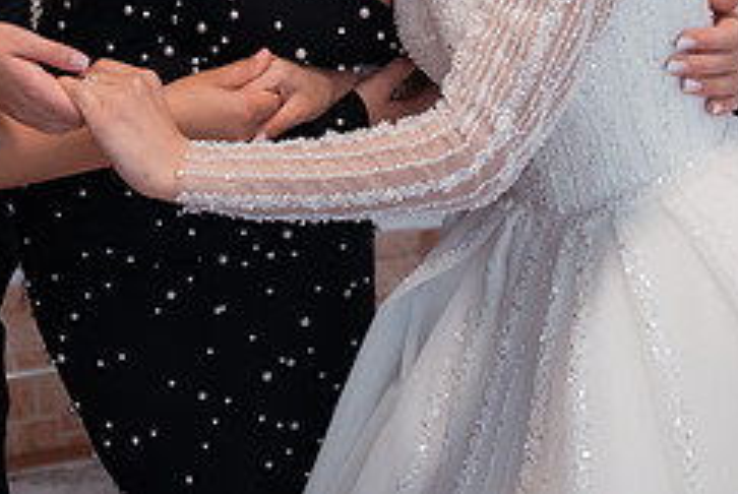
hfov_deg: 23.9
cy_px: -134
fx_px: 1745
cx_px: 352
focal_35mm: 85
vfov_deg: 15.4
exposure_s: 1/250
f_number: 2.8
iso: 1600
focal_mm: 30
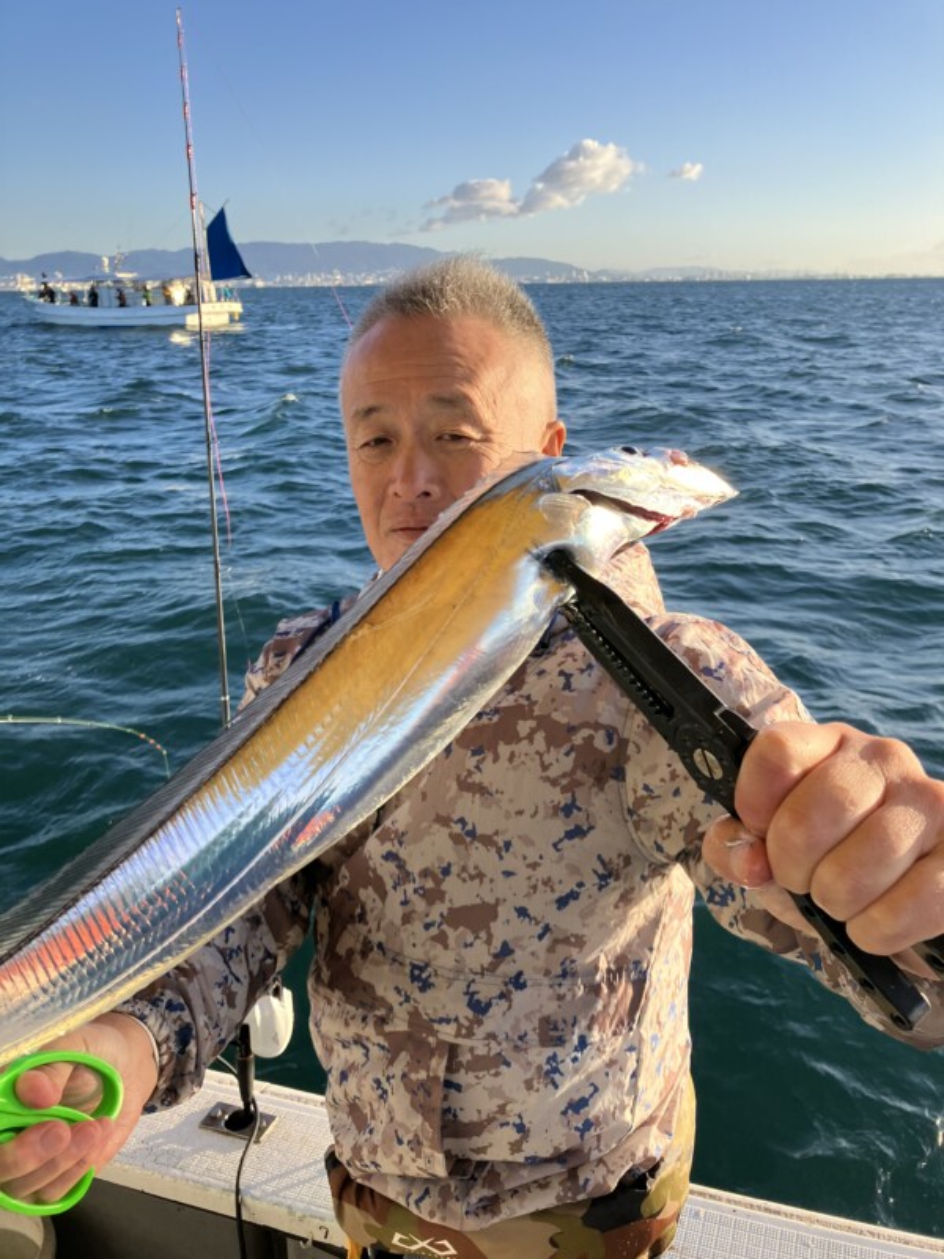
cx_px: 472
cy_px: 630
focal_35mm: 28
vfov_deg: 63.4
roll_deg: +0.1
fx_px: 1018
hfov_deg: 49.7
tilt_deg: -15.9
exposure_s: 1/578
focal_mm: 3.99
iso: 32
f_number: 1.8
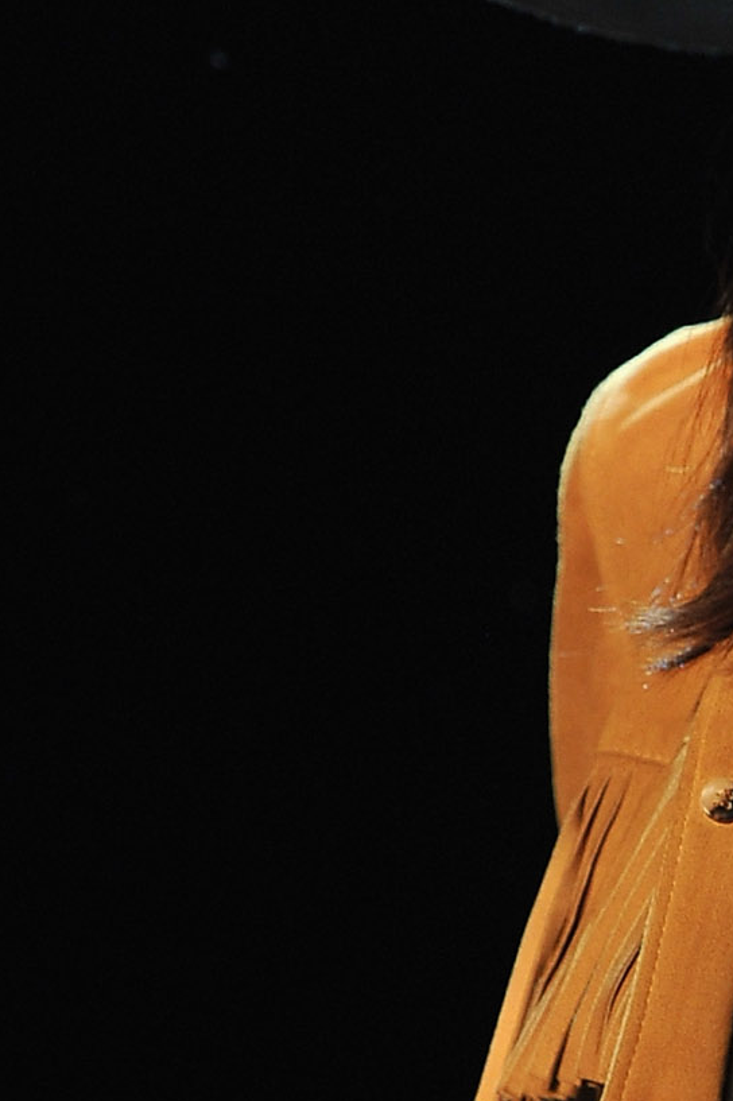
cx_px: 1178
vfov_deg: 4.5
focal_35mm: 459
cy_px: 845
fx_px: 14029
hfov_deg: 3.0
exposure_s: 1/400
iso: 1250
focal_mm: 125
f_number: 2.8
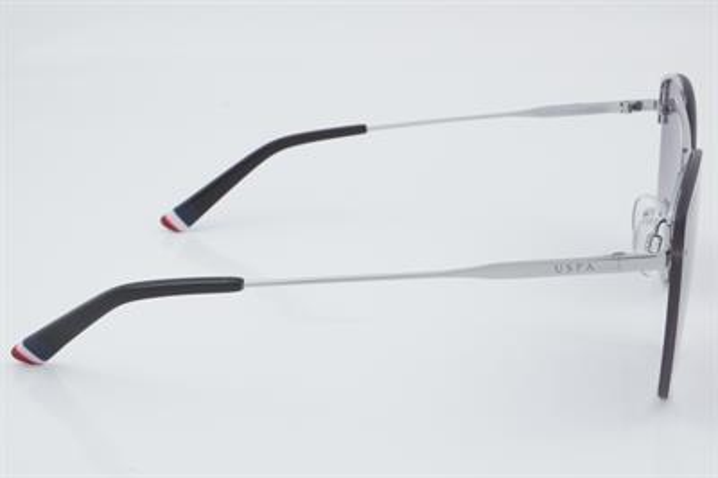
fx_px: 1495
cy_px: 239
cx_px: 359
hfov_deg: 27.0
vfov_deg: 18.2
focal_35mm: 75
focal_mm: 50
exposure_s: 1/3
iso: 100
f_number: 32
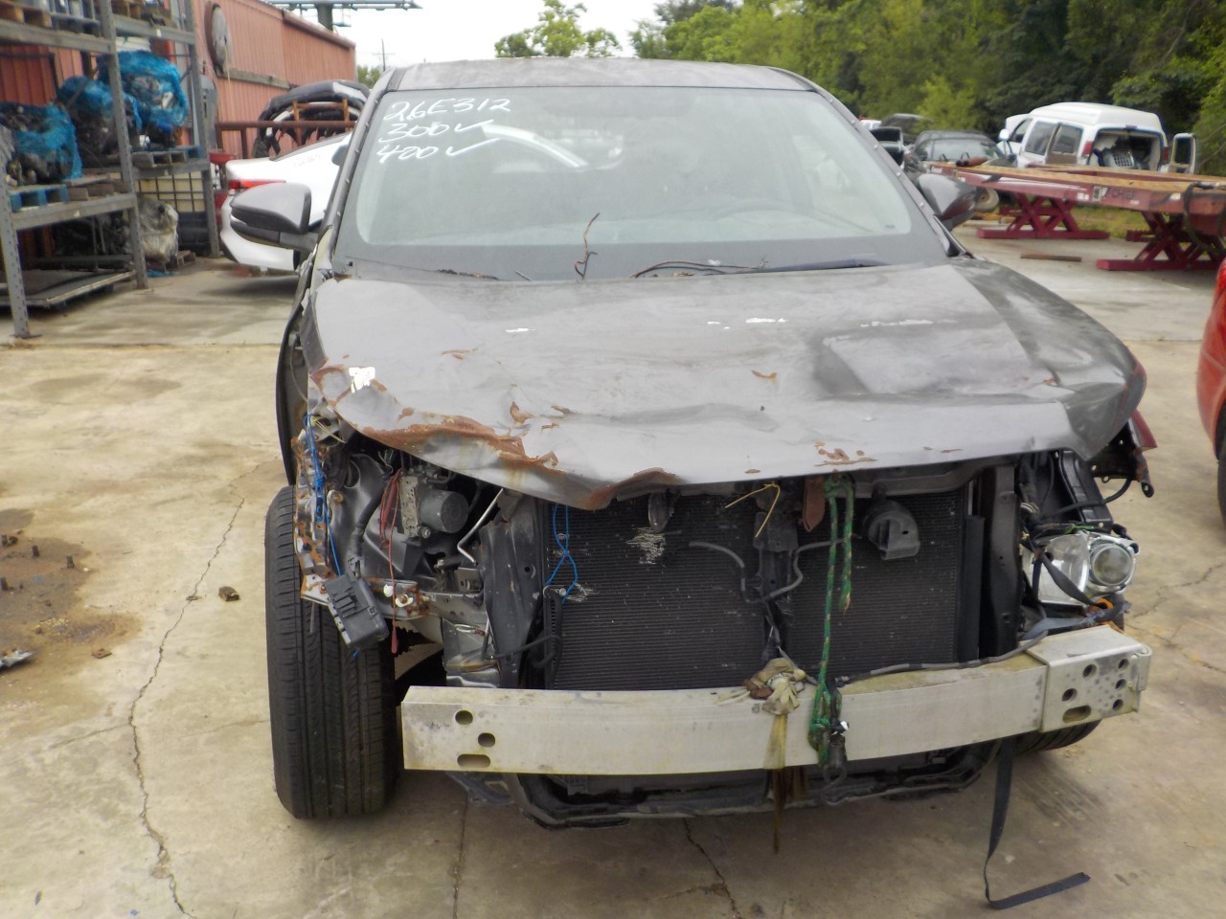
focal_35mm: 30
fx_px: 1063
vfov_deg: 46.8
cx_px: 613
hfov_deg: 60.0
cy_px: 460
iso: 125
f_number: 3.3
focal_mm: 4.1
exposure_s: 1/320
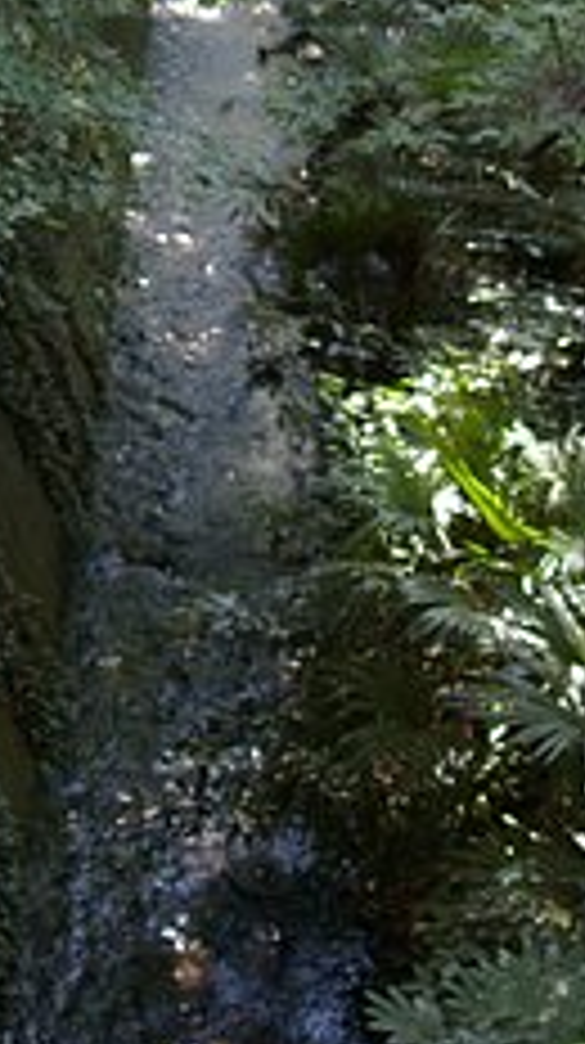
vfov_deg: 21.8
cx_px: 130
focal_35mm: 97
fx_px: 2683
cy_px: 234
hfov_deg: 12.4
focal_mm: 28
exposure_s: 1/40
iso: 400
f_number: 3.5
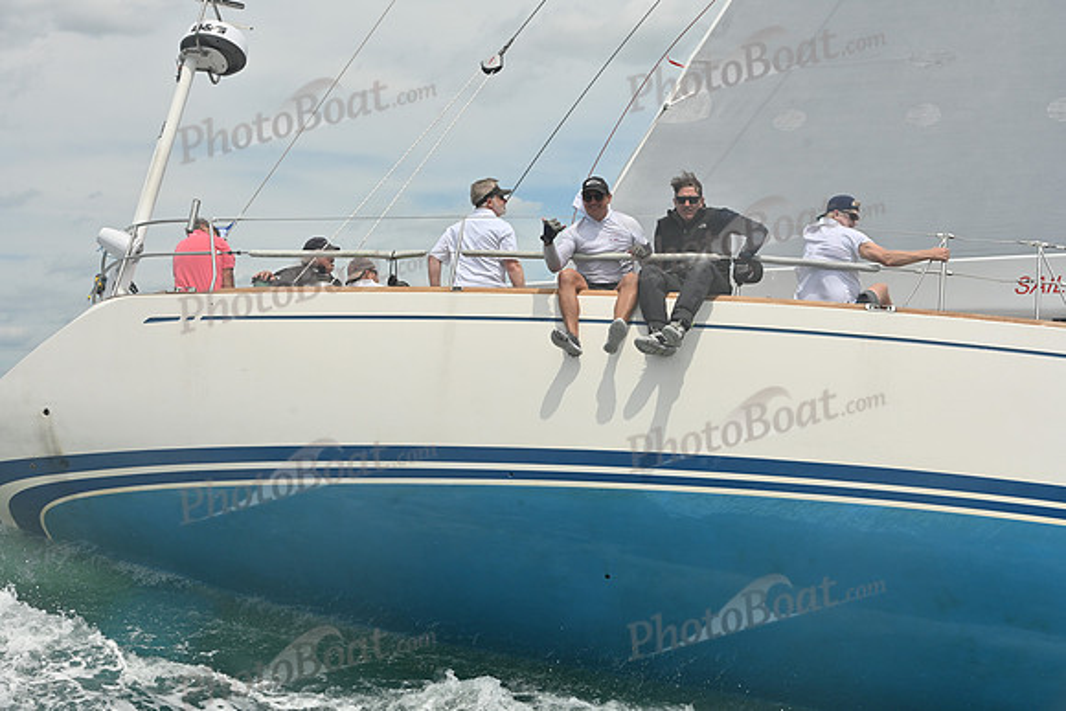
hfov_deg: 28.8
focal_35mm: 70
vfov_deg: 19.5
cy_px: 356
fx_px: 2073
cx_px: 533
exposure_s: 1/1250
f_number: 9
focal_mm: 70
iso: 250
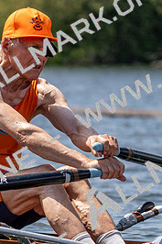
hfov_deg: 2.9
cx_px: 8
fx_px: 3244
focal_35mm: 480
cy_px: 144
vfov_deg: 4.3
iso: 250
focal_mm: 220
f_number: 5.6
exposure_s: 1/2000
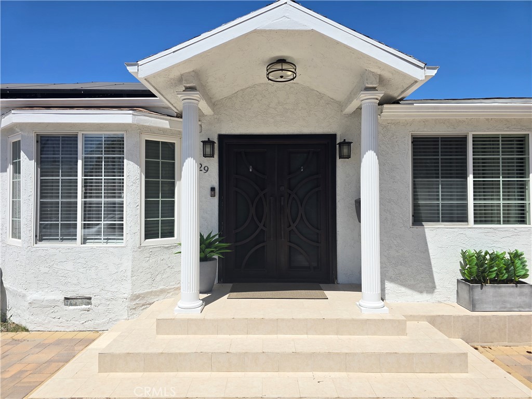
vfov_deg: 58.9
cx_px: 266
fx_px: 353
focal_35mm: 23
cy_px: 200
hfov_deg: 73.9
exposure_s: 1/892
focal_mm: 6.3
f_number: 1.7
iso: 12
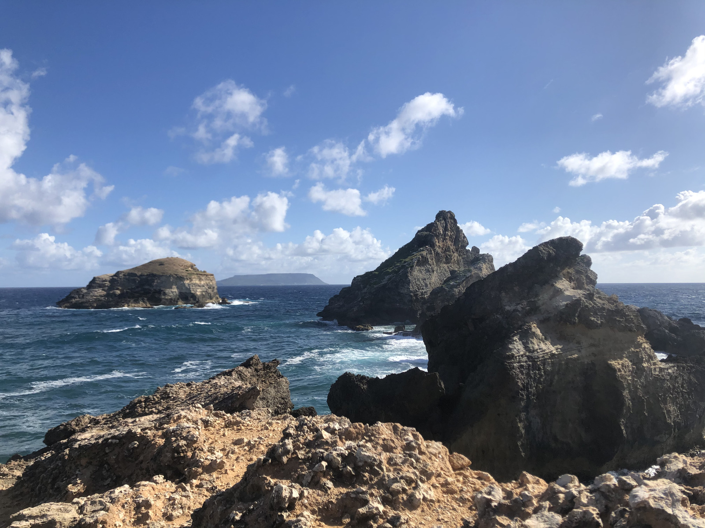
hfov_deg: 63.4
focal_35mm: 28
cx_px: 352
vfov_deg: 49.7
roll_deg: +2.2
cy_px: 264
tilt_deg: +1.7
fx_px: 570
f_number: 1.8
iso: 25
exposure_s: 1/3690
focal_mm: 4
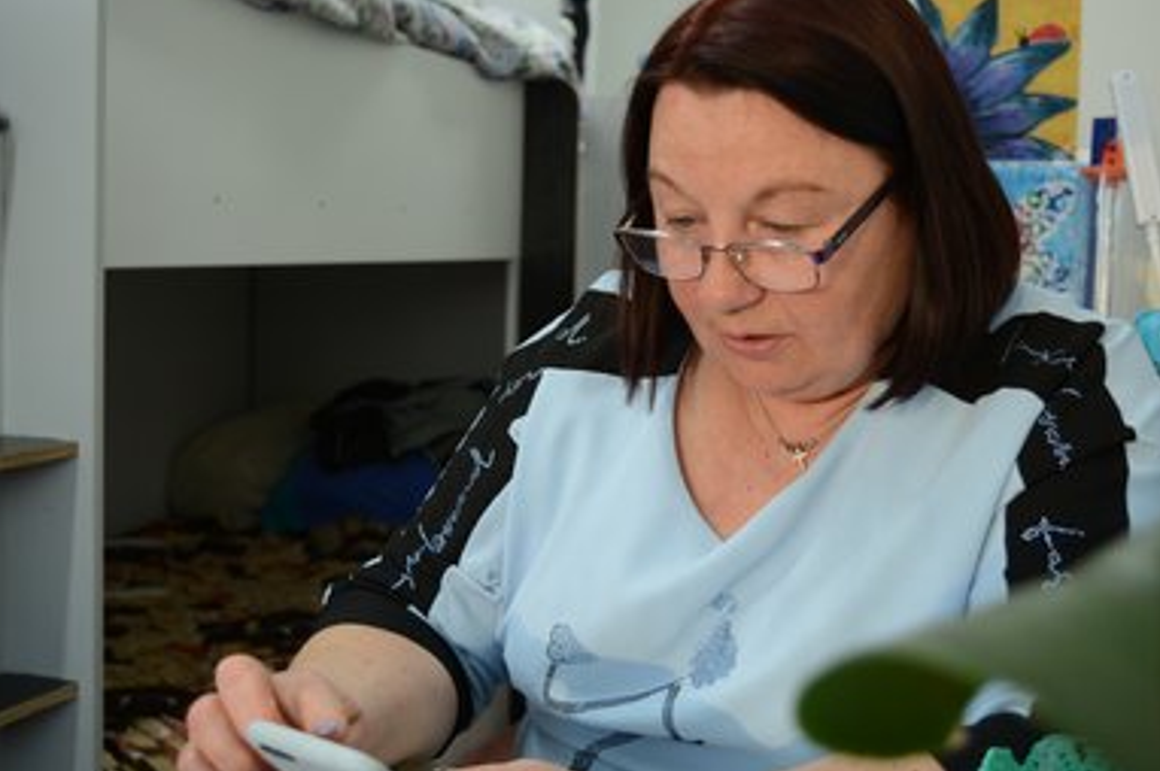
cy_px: 376
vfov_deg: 29.5
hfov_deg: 43.2
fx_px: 1466
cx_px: 577
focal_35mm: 46
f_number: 4.2
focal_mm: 29
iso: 200
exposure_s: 1/20
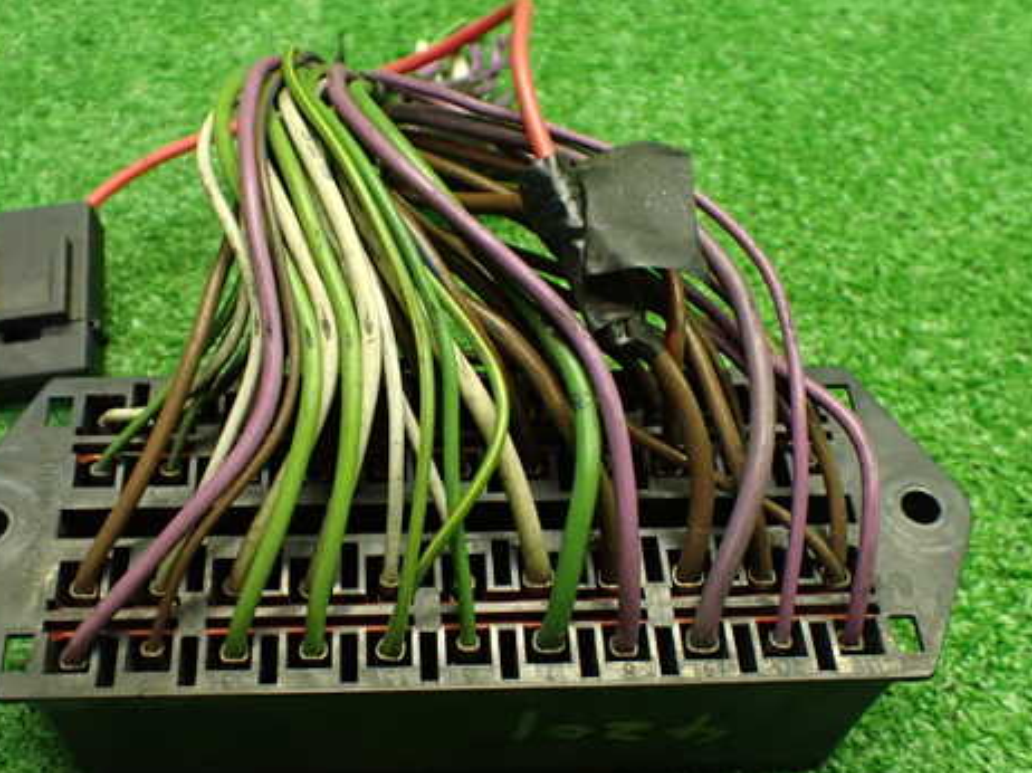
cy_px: 429
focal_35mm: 39
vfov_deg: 36.7
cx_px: 424
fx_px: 1162
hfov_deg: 47.7
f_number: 2.3
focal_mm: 5.4
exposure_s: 1/125
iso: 800
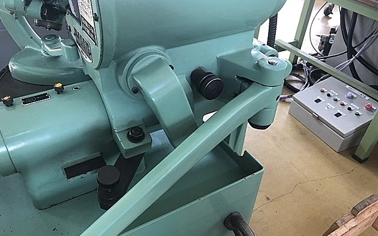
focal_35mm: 30
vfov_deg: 41.8
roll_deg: -2.1
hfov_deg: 62.9
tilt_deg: -40.4
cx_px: 188
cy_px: 135
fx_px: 309
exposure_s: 1/15
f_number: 1.8
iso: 40
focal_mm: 3.99
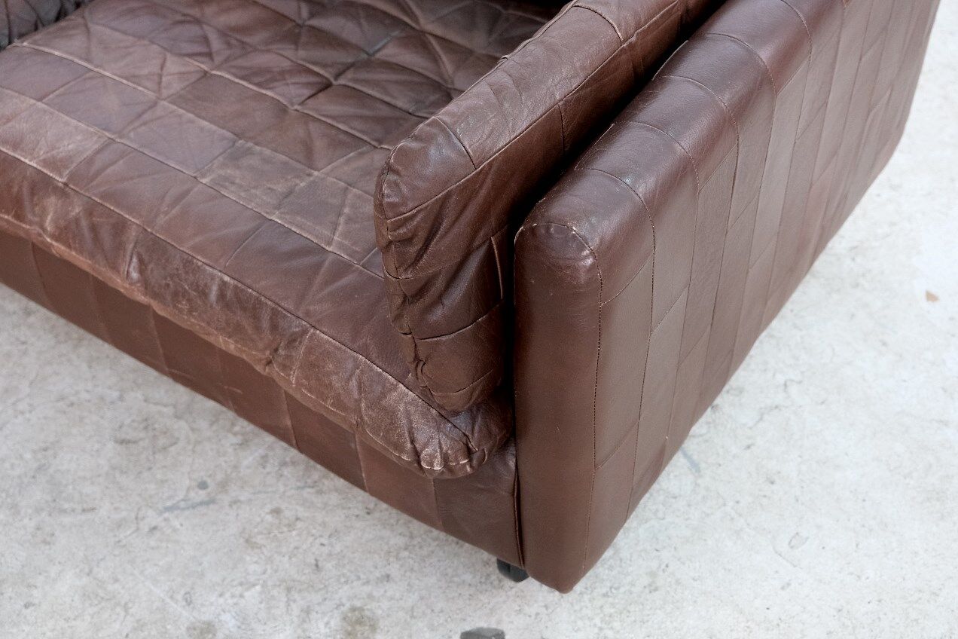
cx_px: 479
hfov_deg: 42.7
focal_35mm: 46
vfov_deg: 29.2
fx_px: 1224
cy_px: 320
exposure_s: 1/45
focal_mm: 30.8
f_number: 4
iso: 2500
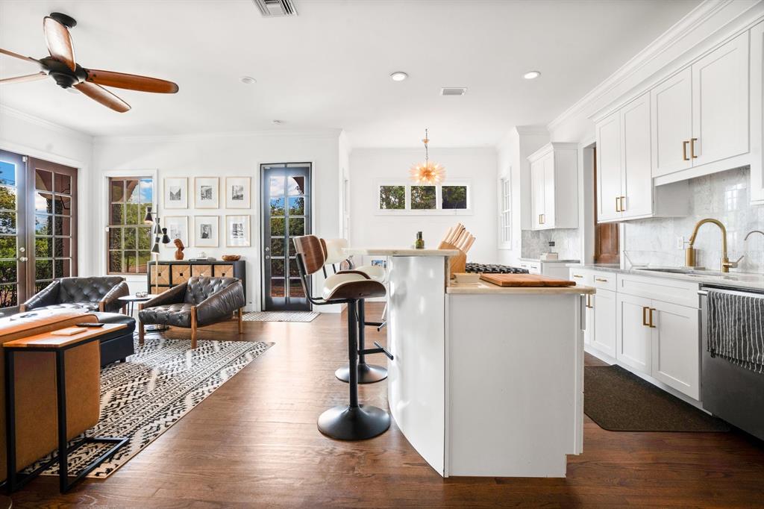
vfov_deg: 73.7
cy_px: 254
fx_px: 339
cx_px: 382
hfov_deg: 96.8
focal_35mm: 16
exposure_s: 1/30
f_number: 8
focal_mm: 16
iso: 1250
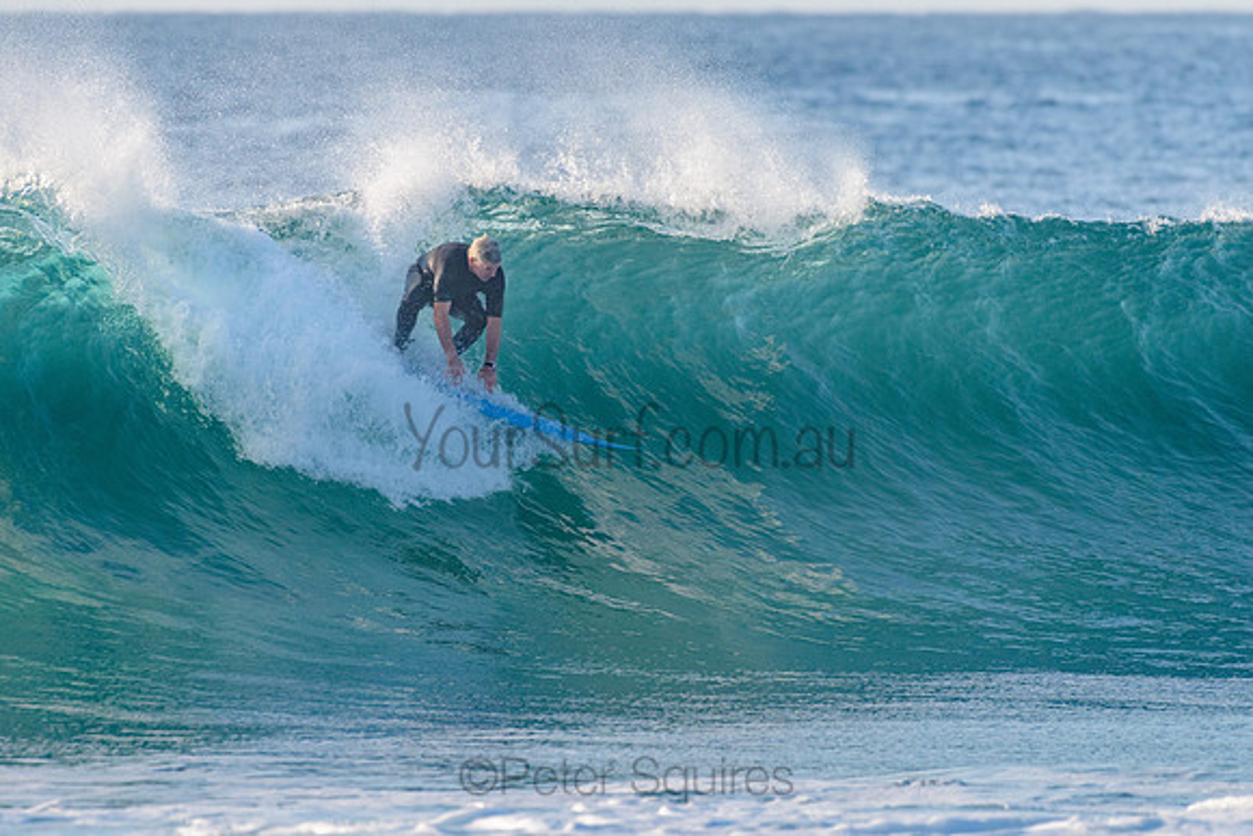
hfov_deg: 3.4
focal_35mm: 612
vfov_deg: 2.2
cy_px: 324
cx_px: 641
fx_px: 21314
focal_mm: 500
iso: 800
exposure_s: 1/2000
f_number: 5.6
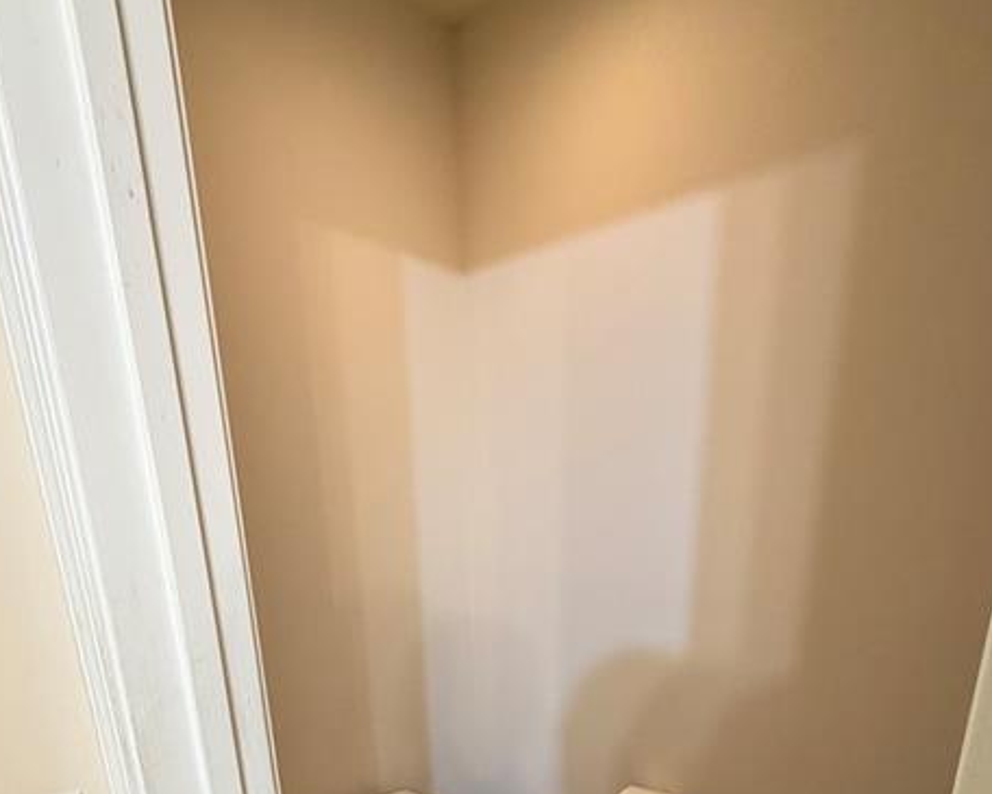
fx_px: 675
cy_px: 711
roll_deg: +0.7
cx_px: 492
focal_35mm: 23
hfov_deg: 72.6
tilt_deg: -18.0
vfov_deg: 53.5
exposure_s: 1/60
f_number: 2.2
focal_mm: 2.22
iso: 320
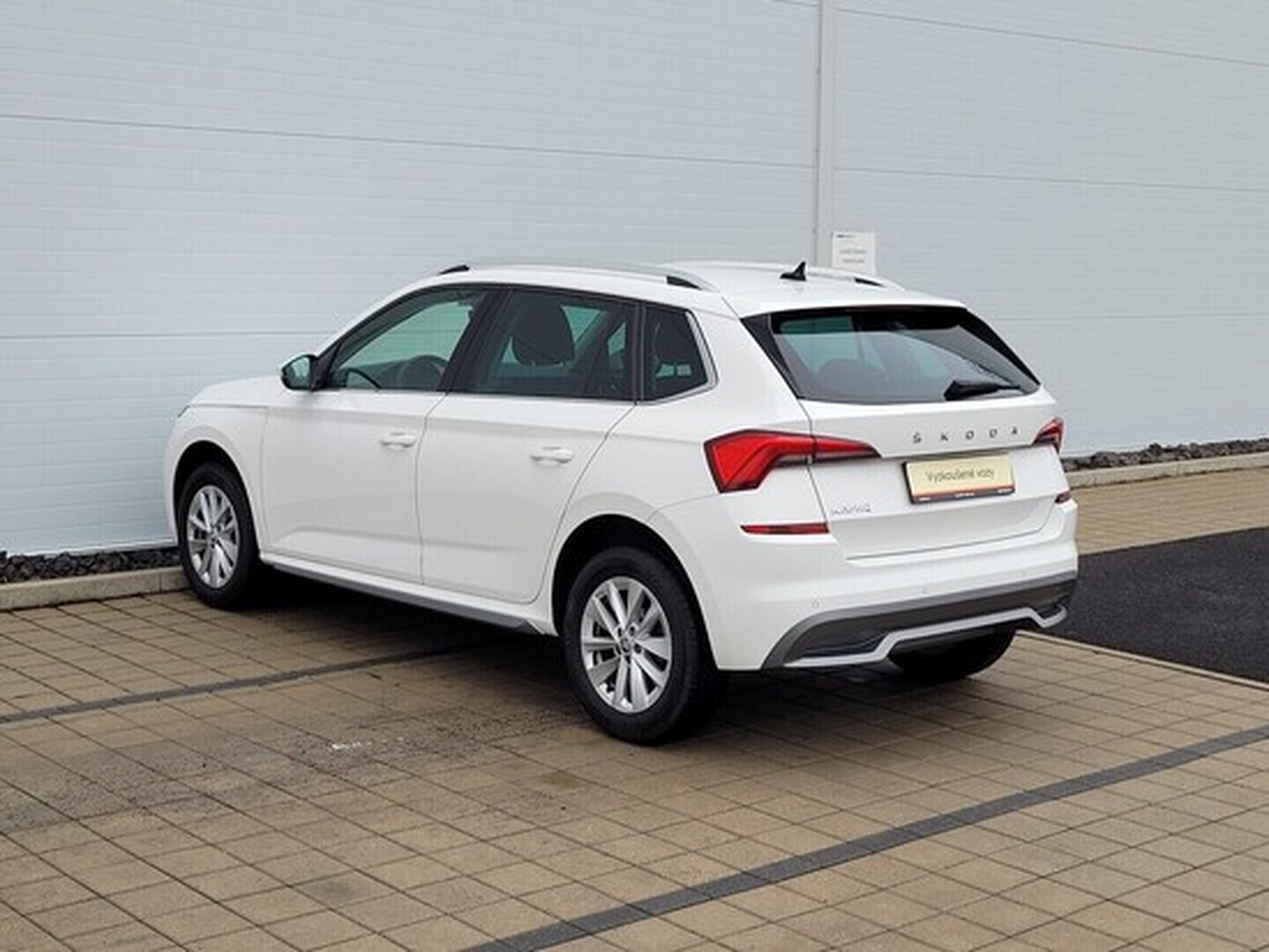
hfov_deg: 67.3
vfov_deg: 53.1
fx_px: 954
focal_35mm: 26
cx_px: 634
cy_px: 476
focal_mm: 5.4
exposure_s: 1/389
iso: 40
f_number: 1.8
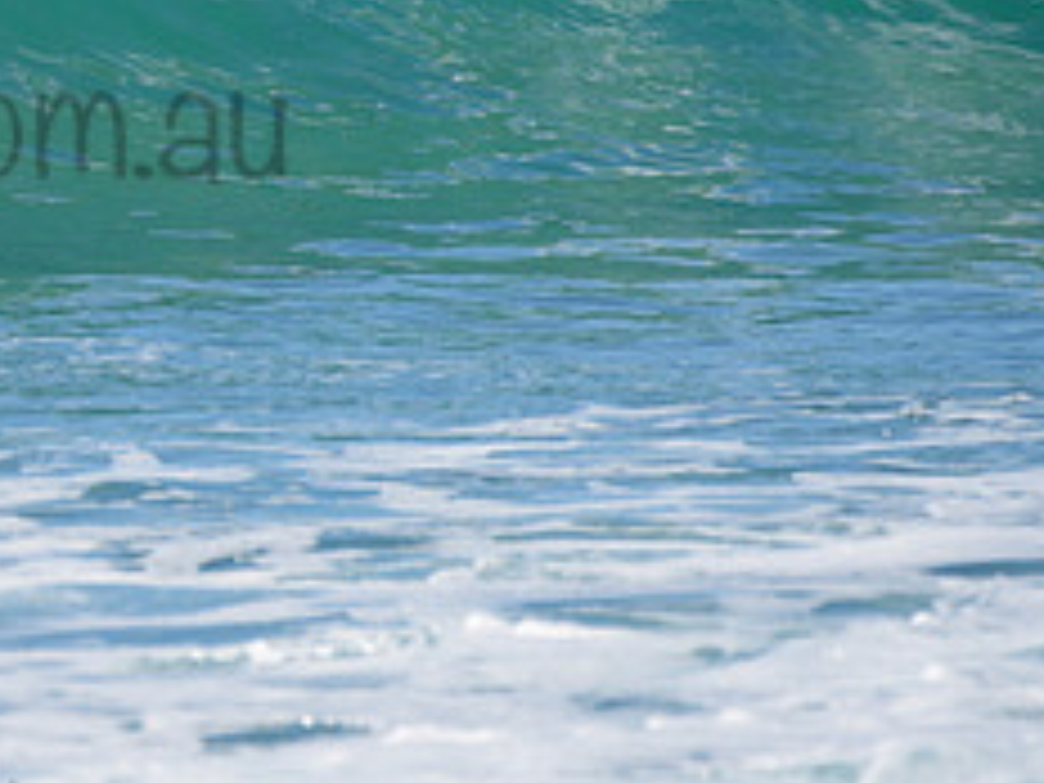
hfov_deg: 1.3
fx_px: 44515
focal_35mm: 1476
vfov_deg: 1.0
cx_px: -484
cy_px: -70
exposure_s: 1/2000
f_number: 5.6
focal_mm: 500
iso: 140
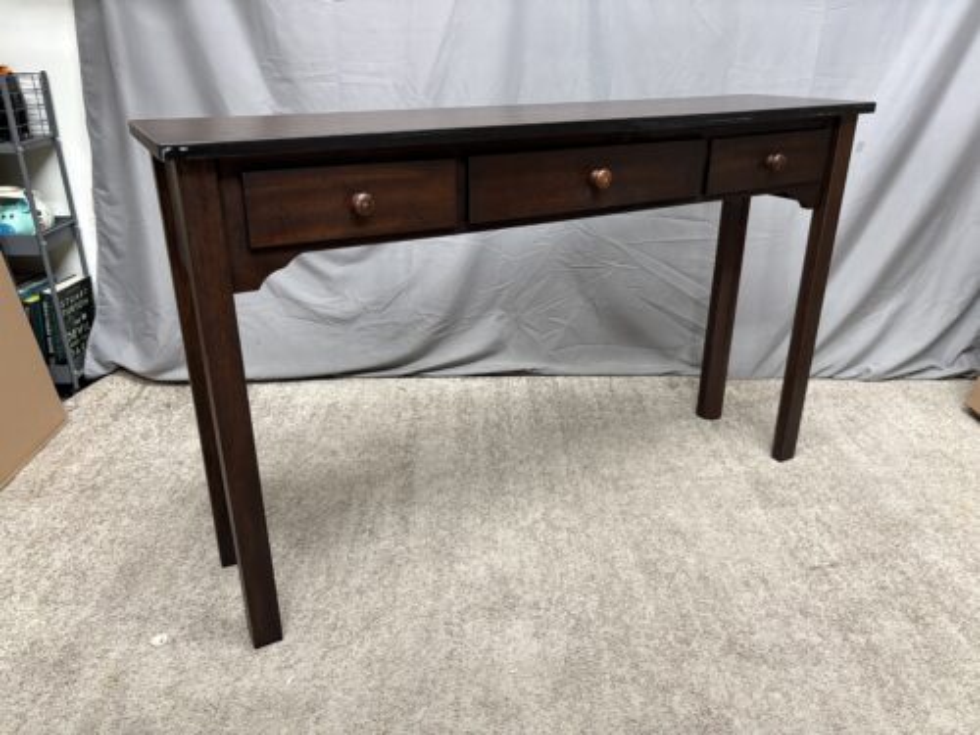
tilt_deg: -23.5
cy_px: 368
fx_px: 736
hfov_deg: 67.3
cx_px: 490
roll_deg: -0.1
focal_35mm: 26
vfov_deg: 53.1
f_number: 1.6
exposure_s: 1/60
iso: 250
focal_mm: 5.96
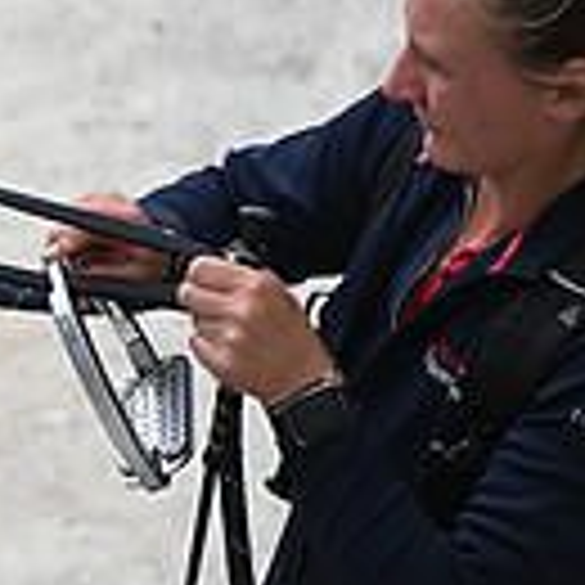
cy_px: -88
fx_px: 14531
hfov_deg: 2.3
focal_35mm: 760
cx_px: -621
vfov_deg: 2.3
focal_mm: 200
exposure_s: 1/1600
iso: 280
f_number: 4.5
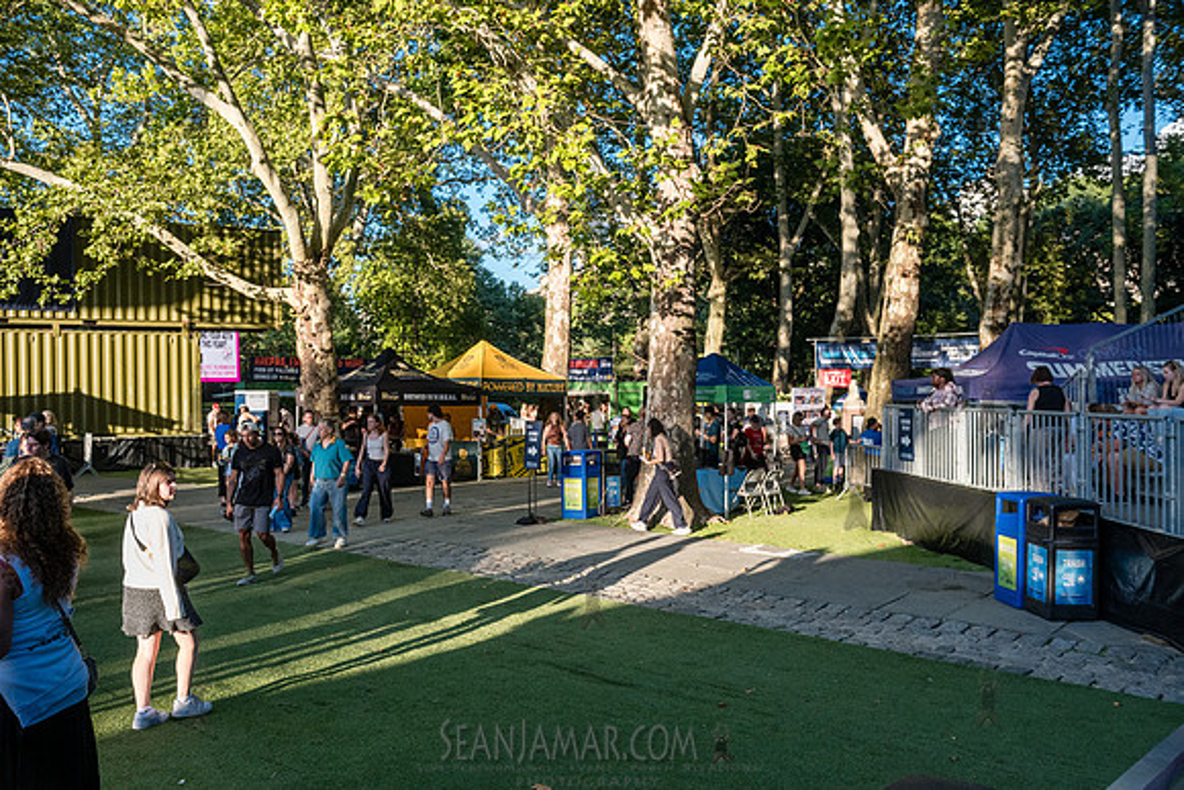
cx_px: 592
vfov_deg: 42.3
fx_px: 1020
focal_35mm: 31
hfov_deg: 60.3
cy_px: 395
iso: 2000
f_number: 5
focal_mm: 31
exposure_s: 1/2500
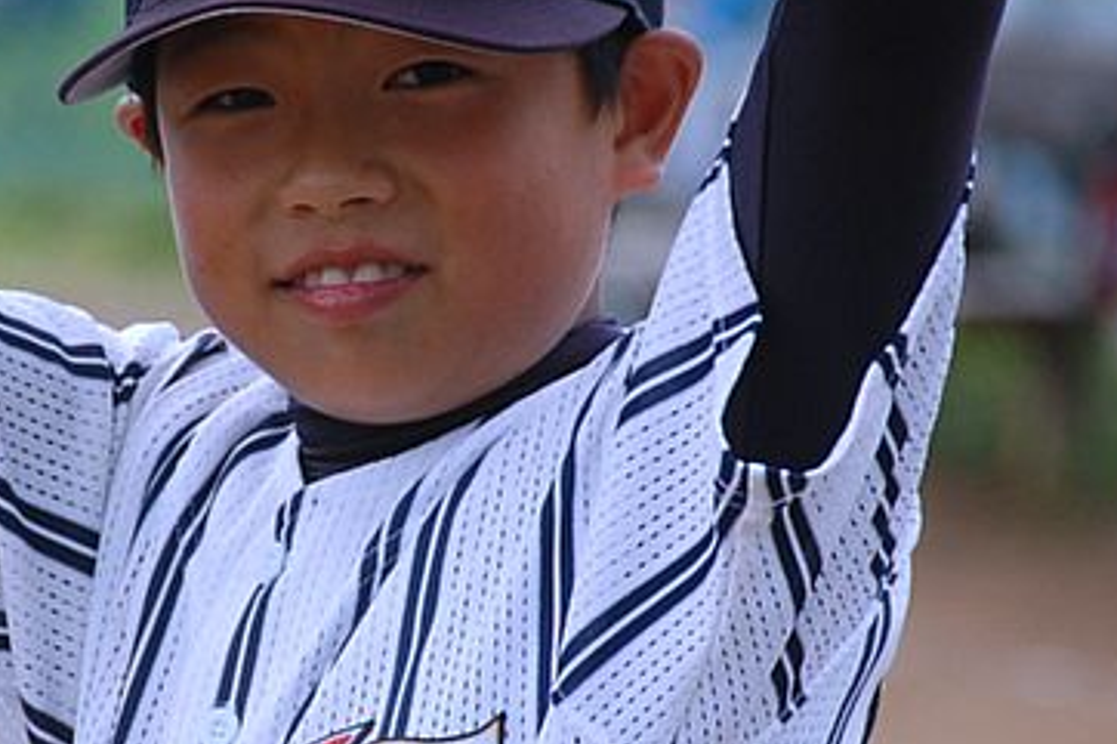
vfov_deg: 2.4
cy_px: 531
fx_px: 17460
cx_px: 324
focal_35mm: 563
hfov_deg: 3.7
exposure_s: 1/640
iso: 400
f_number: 5.6
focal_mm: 170
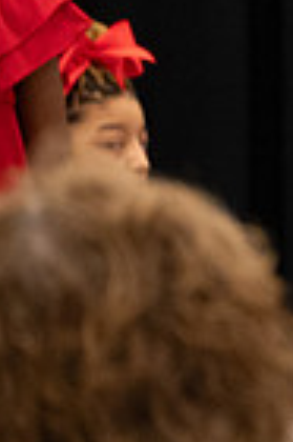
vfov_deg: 3.5
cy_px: -120
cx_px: 873
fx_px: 7220
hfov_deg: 2.3
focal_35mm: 590
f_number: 6.3
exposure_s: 1/125
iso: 8000
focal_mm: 142
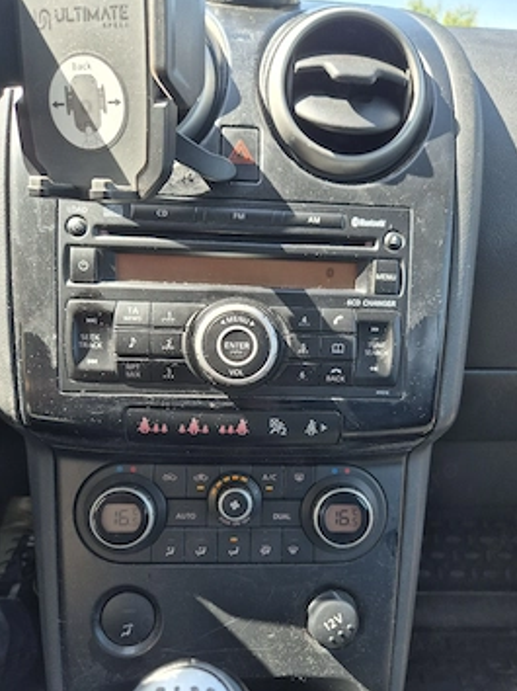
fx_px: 518
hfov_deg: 52.9
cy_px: 379
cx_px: 283
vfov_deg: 67.2
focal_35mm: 26
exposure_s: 1/182
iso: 40
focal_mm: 5.4
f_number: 1.8
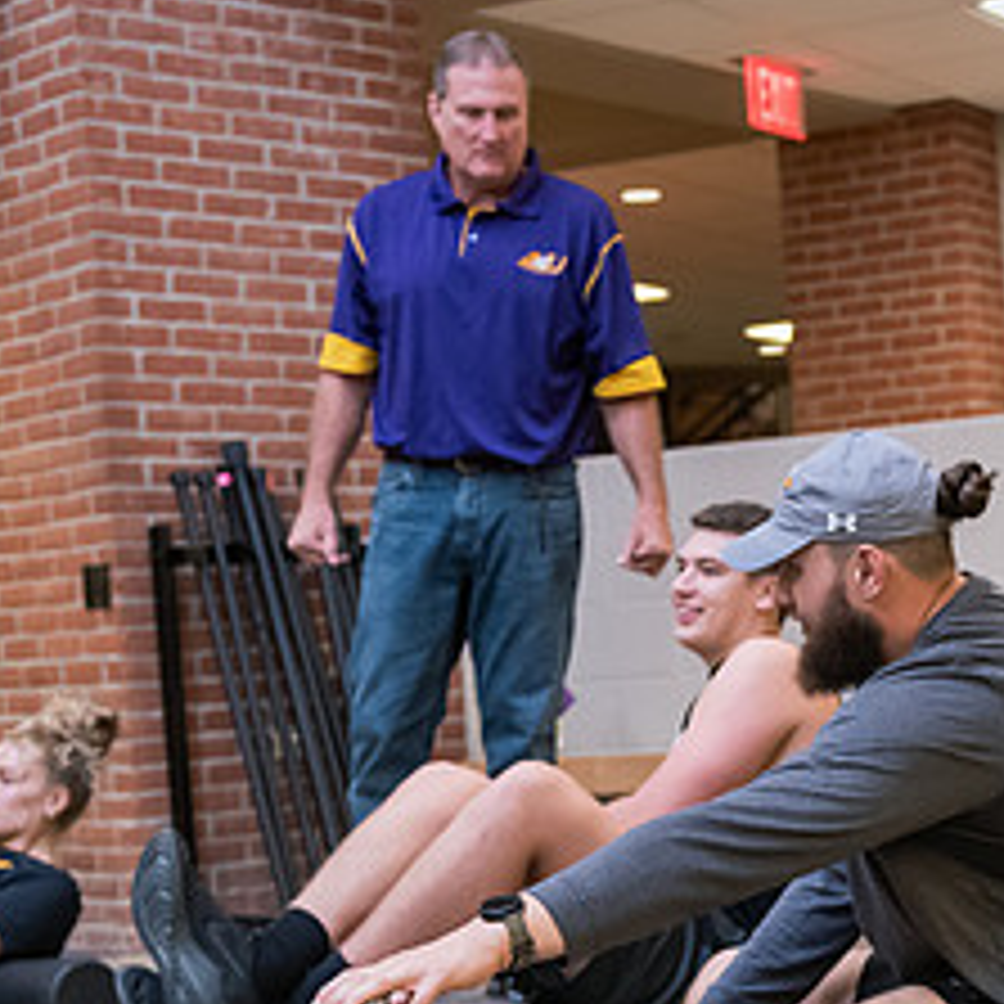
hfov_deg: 20.3
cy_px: 804
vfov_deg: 20.4
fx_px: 2756
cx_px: 891
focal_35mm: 84
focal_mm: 38
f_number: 3.2
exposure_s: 1/200
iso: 2000
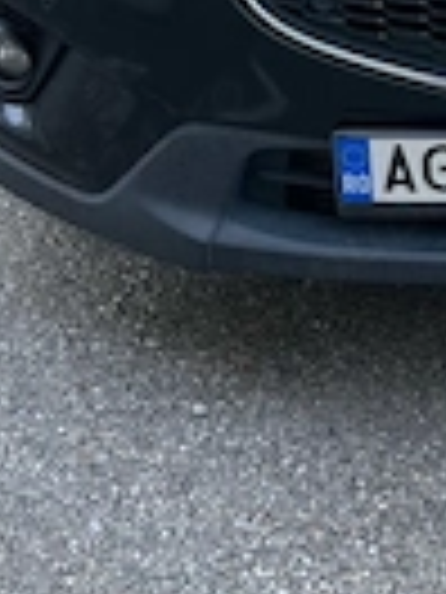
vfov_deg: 22.8
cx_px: 541
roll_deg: -1.8
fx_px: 1357
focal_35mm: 79
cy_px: -112
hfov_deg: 17.7
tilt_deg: -16.7
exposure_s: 1/121
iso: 40
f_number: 1.6
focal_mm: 5.1
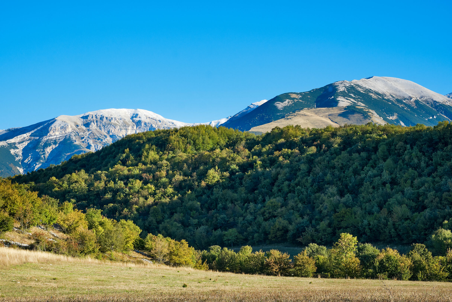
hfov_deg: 22.9
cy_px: 151
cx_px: 226
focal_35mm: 89
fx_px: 1117
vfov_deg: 15.4
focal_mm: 59.6
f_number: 10
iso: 200
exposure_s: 1/200
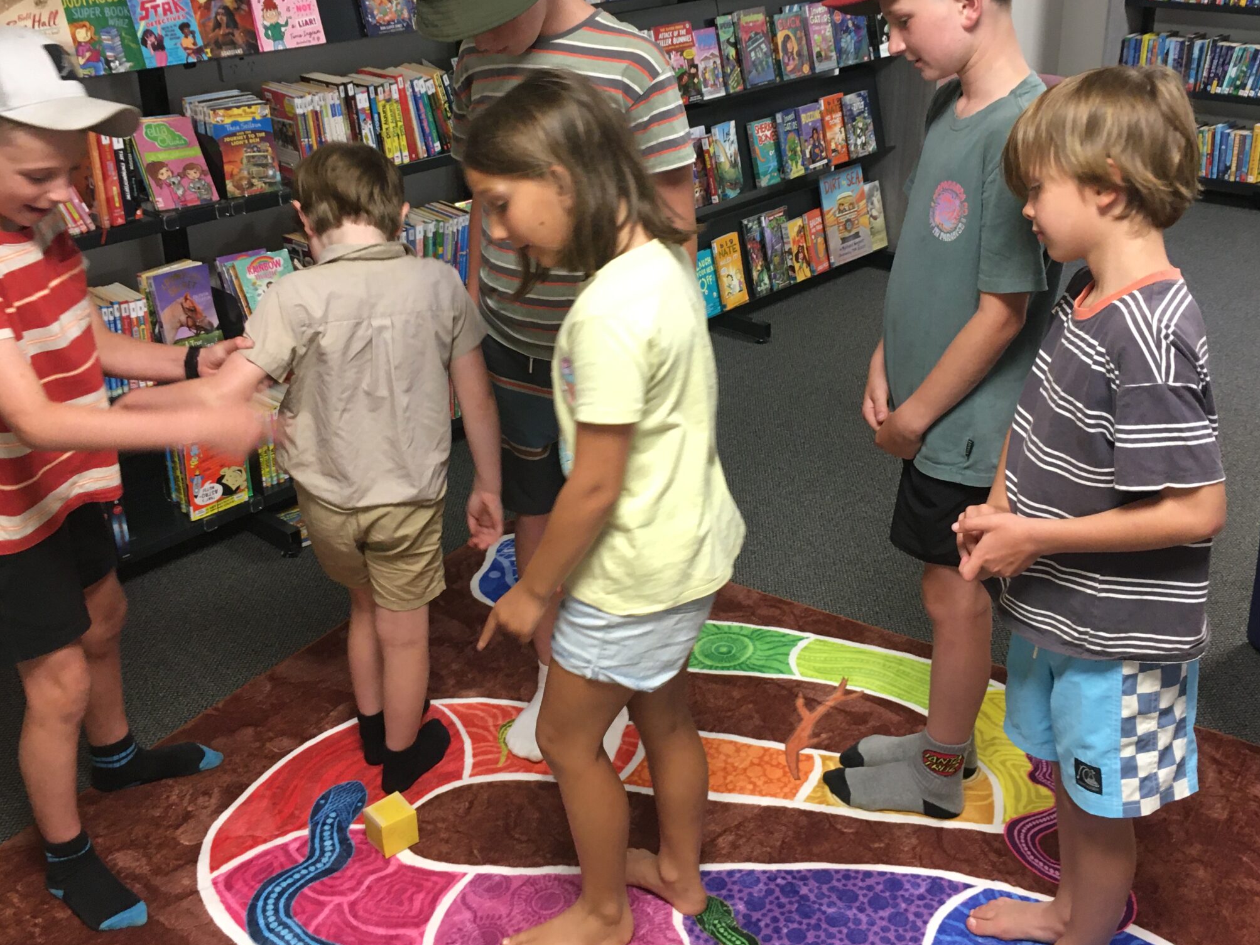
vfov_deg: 38.5
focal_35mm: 37
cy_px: 381
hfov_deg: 50.1
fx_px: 1347
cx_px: 653
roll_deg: +0.5
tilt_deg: -20.6
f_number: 2.2
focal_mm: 4.15
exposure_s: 1/33
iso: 125
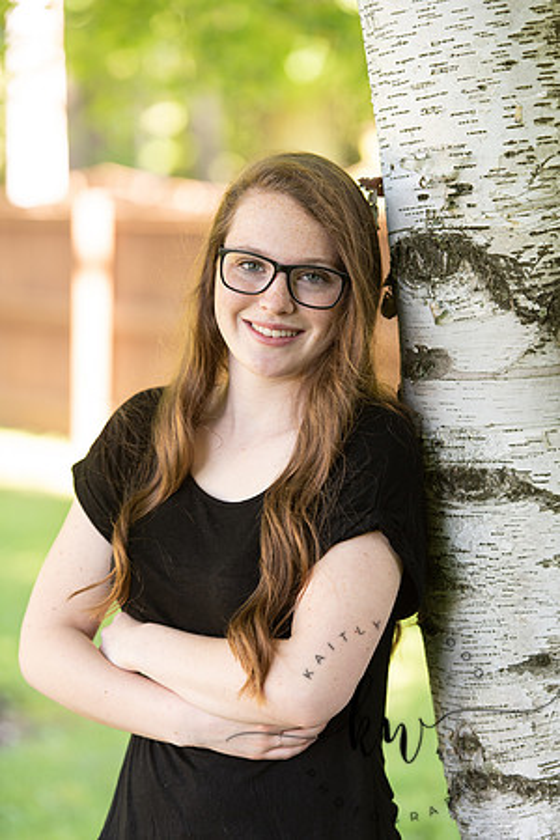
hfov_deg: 10.2
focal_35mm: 135
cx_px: 280
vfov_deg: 15.2
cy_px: 420
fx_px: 3150
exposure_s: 1/200
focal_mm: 135
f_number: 2.8
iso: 400
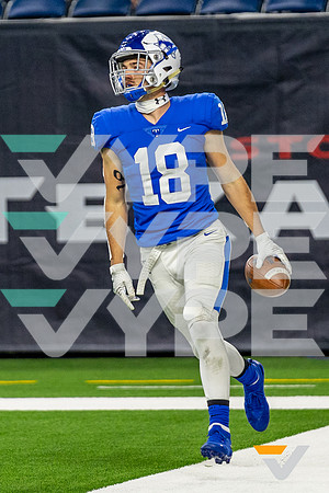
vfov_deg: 3.7
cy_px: 191
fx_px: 7554
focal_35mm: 551
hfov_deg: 2.5
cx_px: 139
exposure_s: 1/1250
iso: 1250
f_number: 2.8
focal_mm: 200
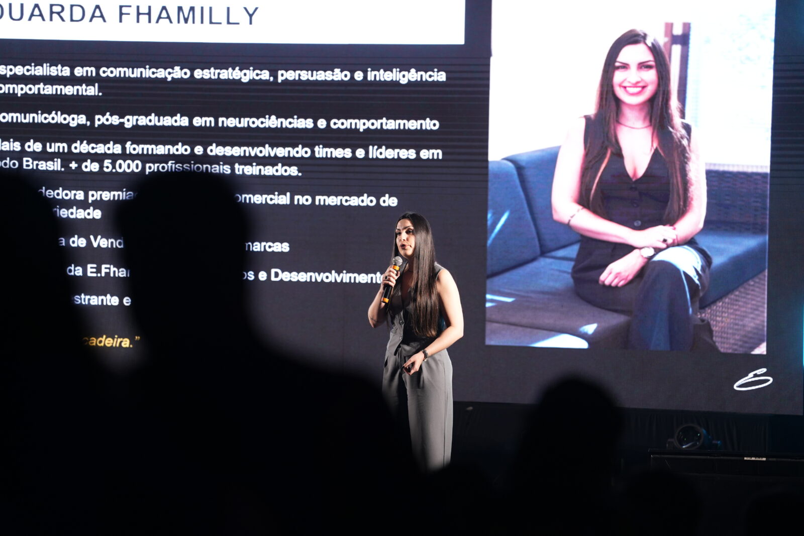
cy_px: 268
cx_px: 402
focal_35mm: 164
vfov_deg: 8.4
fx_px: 3663
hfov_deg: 12.5
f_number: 2.8
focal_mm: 164
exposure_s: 1/125
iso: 800
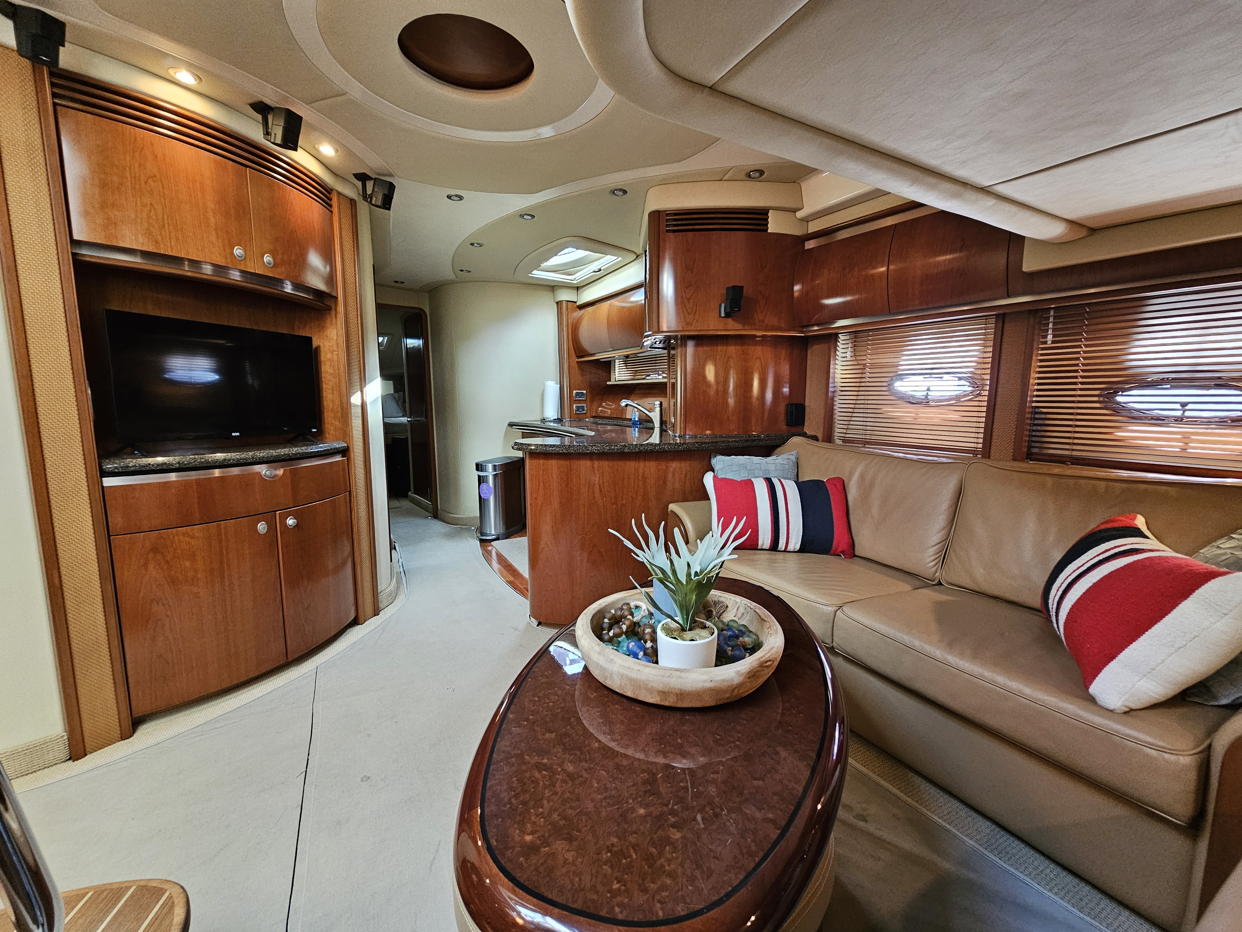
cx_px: 621
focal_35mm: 13
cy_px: 466
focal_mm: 2.2
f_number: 2.2
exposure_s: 1/30
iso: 400
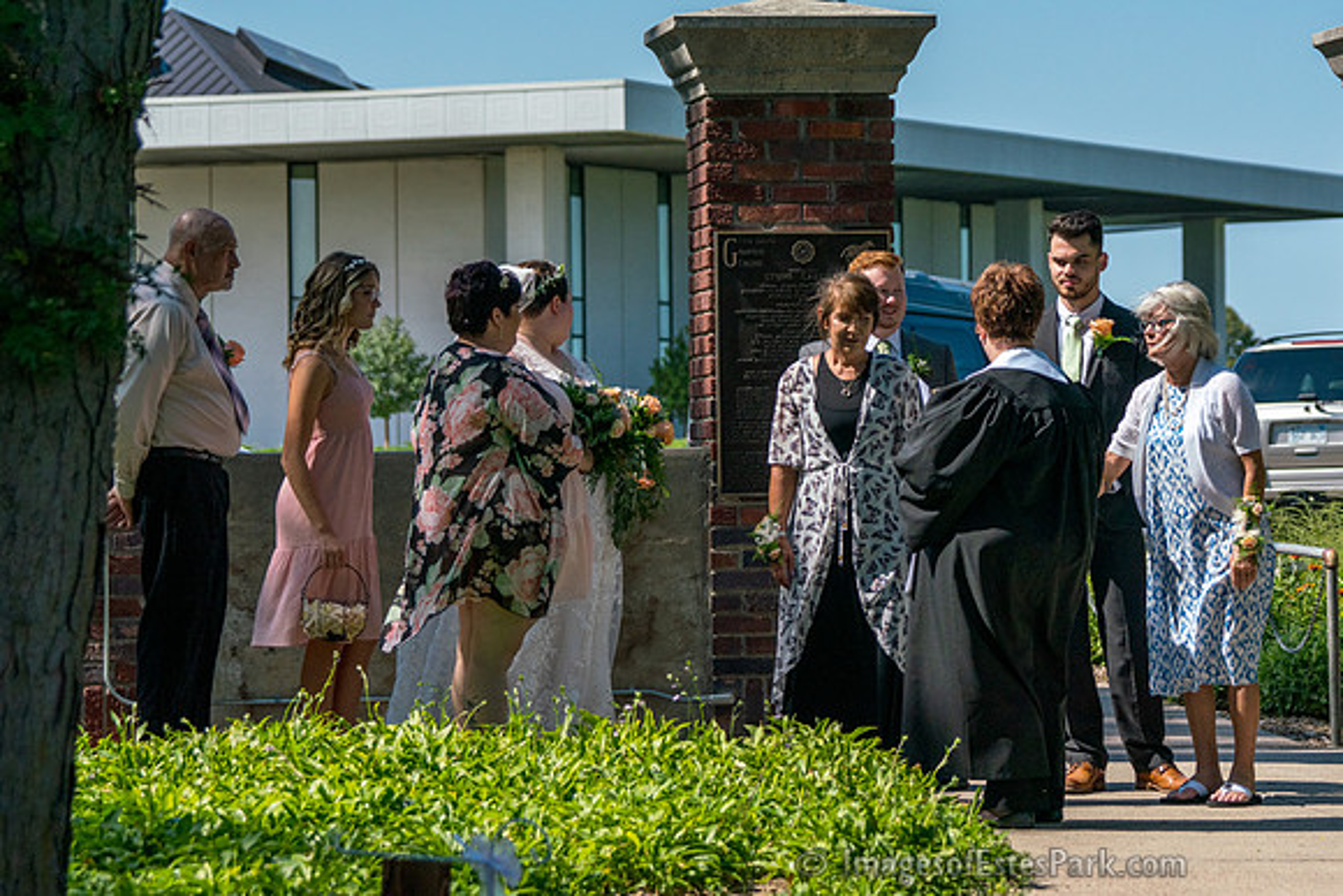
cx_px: 672
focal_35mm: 110
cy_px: 448
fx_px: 4104
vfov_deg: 12.5
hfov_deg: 18.6
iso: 500
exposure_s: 1/4000
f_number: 5.6
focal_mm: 110
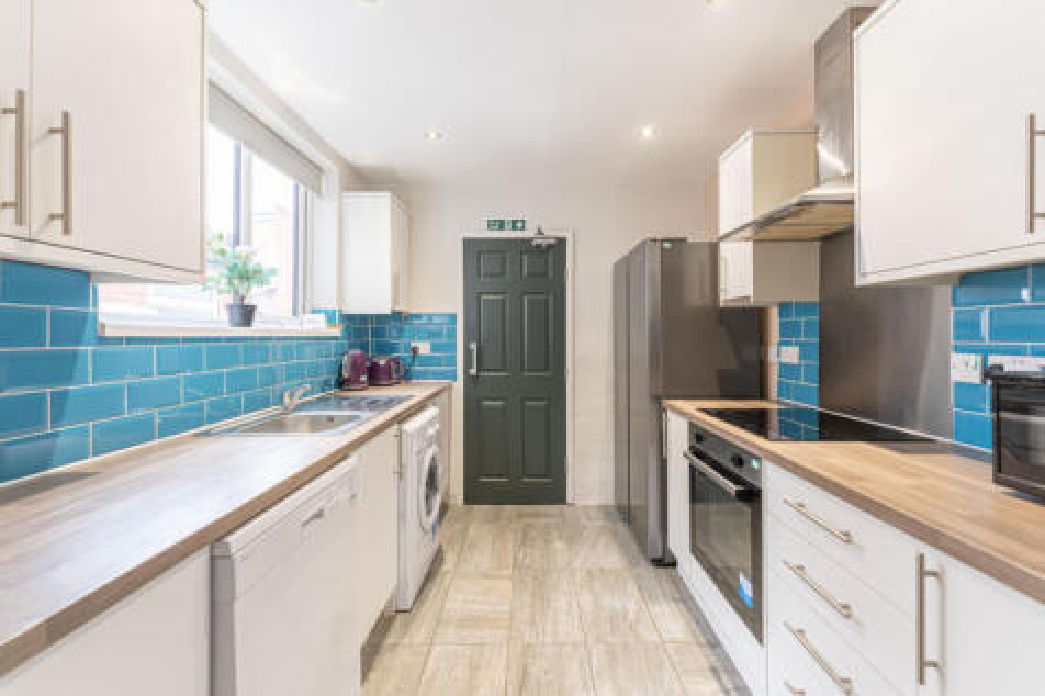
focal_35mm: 14
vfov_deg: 81.2
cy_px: 348
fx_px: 406
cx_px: 522
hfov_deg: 104.3
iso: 100
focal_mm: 14
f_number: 5
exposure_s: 1/6
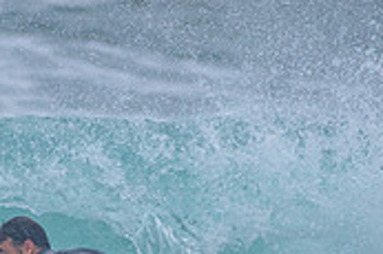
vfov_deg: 0.7
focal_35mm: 2056
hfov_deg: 1.0
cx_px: -82
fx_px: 21852
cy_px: 291
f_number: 5.6
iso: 400
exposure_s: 1/2000
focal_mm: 500
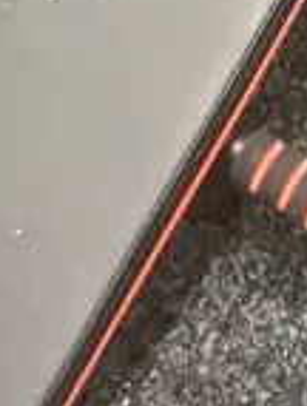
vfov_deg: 8.9
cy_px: -565
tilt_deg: -46.5
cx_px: 381
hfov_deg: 7.4
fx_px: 2354
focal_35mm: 200
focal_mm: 3.99
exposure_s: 1/33
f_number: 1.8
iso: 320
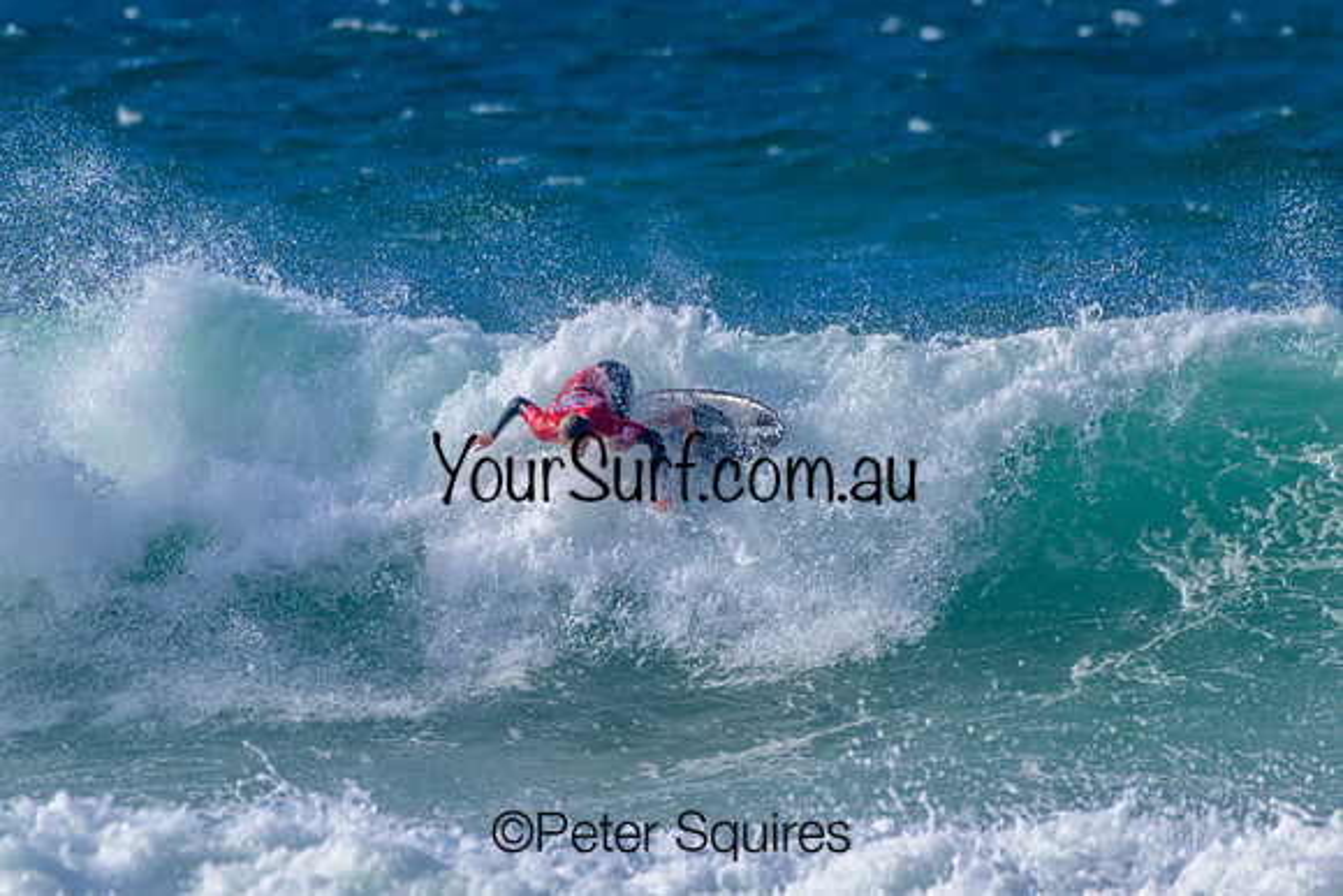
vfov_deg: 1.4
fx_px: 37313
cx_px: 672
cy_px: 448
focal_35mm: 1000
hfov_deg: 2.1
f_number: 11
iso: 720
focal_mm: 1000
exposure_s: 1/2500
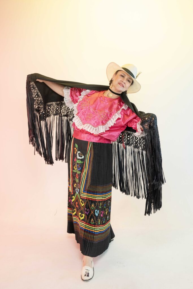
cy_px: 144
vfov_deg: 44.5
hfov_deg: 30.5
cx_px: 96
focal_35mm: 44
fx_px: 354
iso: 1250
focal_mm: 44
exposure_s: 1/125
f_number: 4
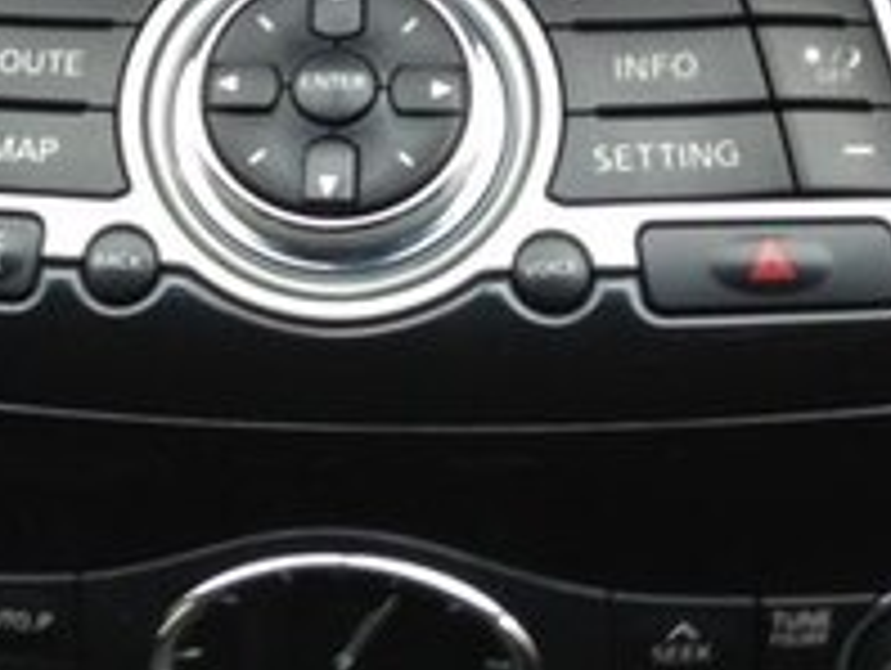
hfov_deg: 17.7
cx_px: 158
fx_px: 2835
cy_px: -115
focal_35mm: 110
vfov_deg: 13.2
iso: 50
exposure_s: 1/30
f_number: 2.4
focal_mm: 4.12
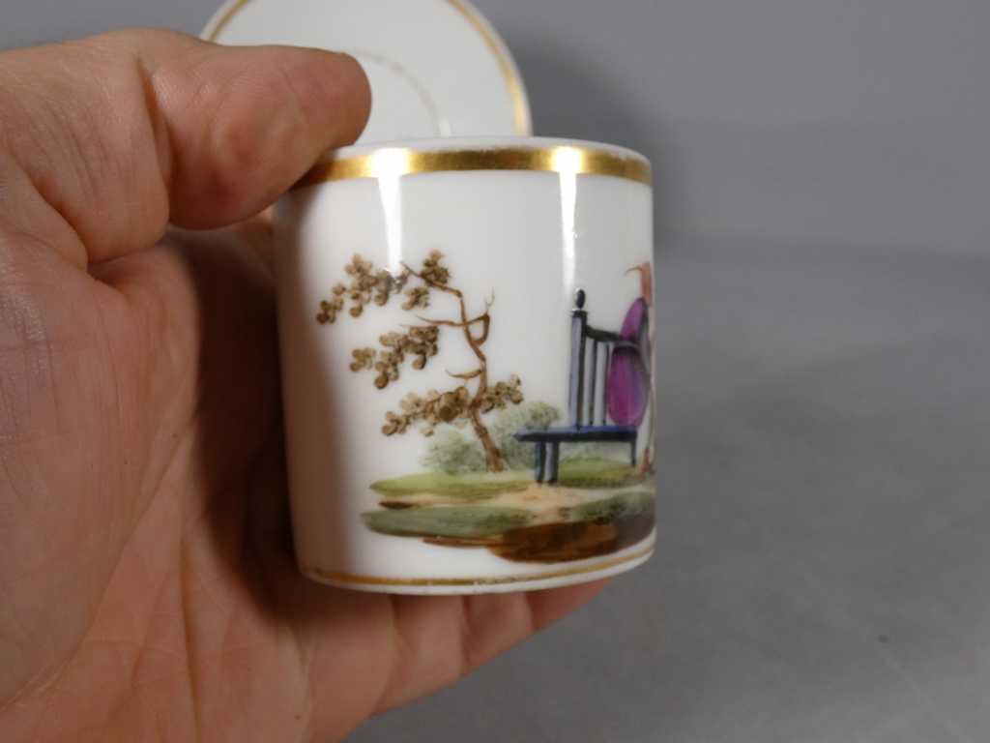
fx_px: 1030
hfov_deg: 51.4
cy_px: 372
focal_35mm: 36
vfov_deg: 39.7
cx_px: 495
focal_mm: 6.5
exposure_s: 1/125
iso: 125
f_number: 3.5
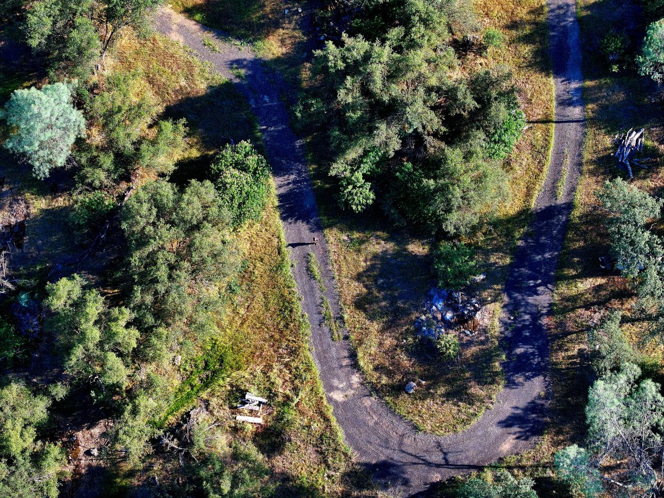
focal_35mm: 70
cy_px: 249
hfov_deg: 27.8
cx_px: 332
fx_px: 1343
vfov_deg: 21.0
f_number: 2.8
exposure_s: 1/25
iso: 100
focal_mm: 19.35
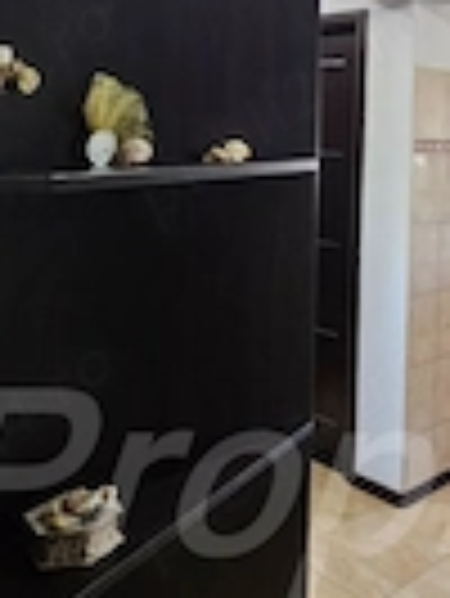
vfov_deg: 46.8
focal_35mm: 39
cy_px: 184
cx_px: 441
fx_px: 675
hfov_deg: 33.9
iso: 320
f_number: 2.2
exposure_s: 1/50
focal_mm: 2.2
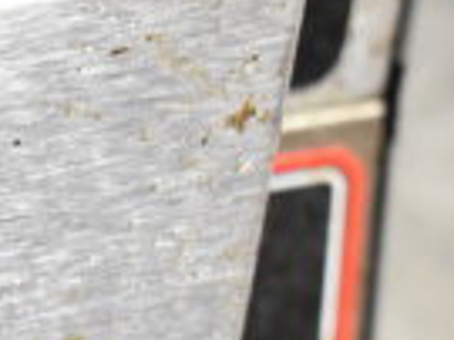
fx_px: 3931
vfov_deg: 4.9
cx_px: -515
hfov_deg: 6.4
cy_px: 564
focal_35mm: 300
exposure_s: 1/80
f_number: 5.3
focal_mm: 46
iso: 3600
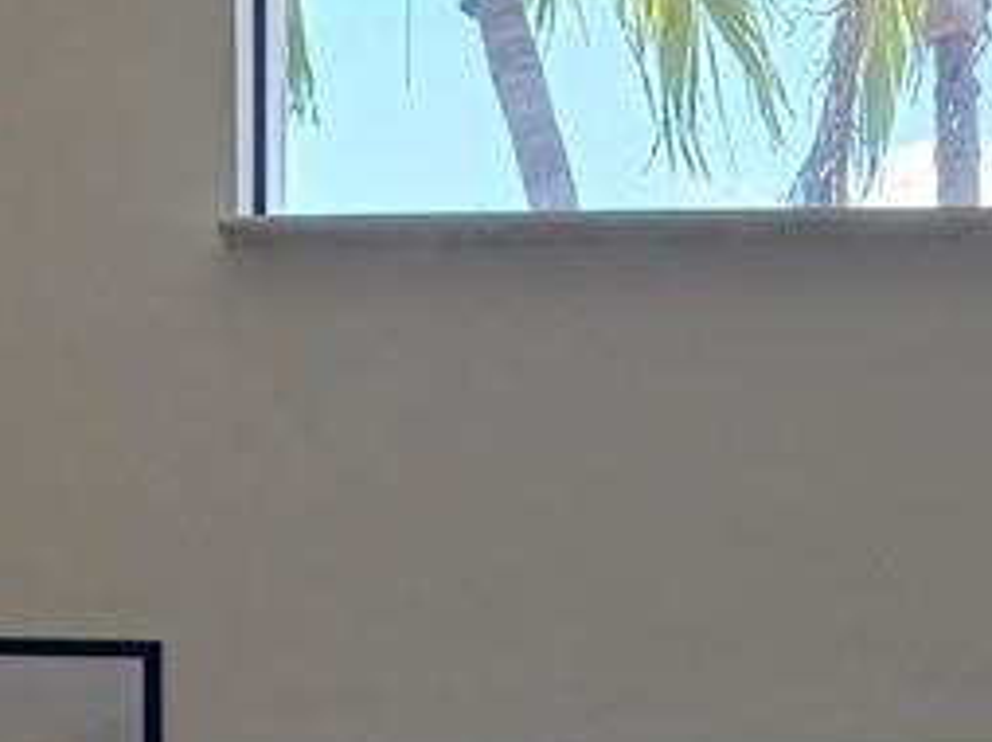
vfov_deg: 12.1
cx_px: 523
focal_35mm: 109
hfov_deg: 18.1
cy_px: 1453
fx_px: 3121
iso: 50
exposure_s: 1/60
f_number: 1.8
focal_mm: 4
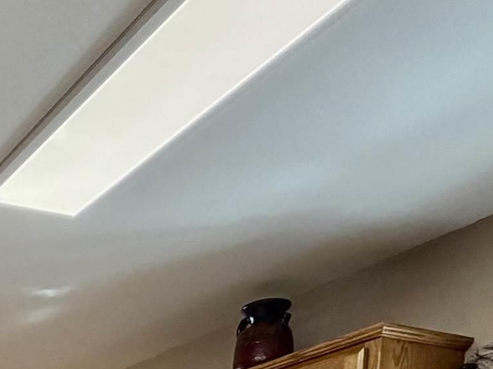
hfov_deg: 28.2
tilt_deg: -4.7
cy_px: 678
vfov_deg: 19.0
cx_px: -140
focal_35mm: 57
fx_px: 812
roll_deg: -0.6
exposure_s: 1/120
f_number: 2.2
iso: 160
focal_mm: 2.22
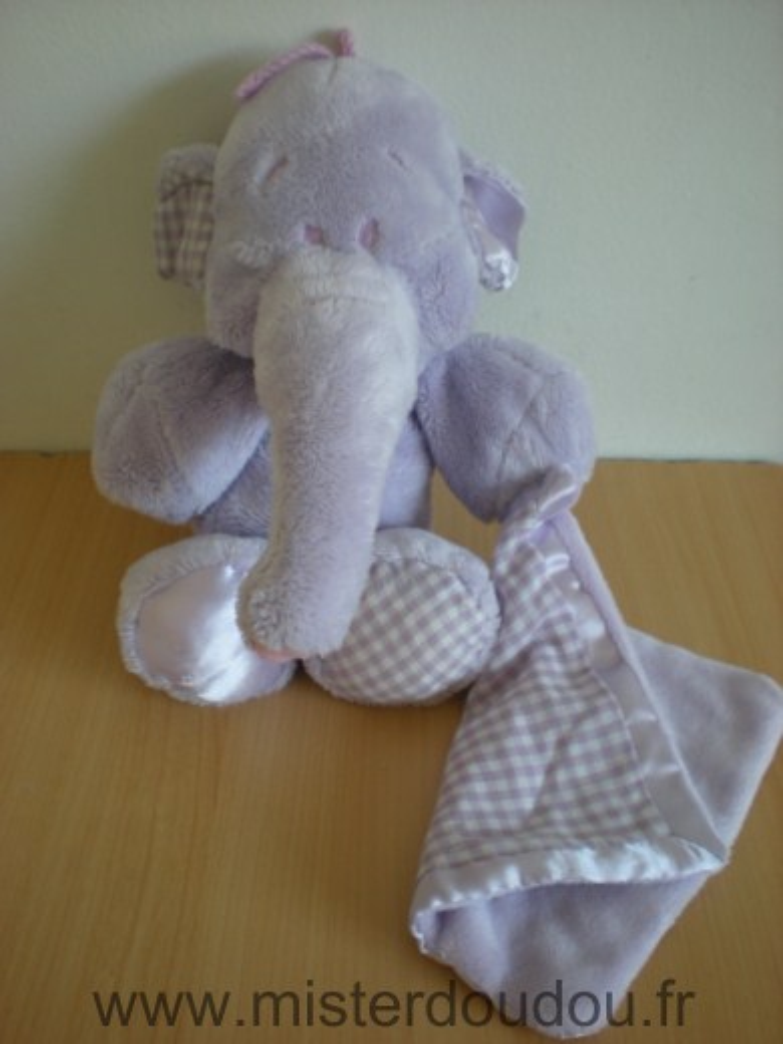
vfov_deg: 49.0
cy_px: 522
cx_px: 392
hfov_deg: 37.7
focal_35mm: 38
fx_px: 1146
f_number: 3.1
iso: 64
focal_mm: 6.3
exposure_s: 1/17
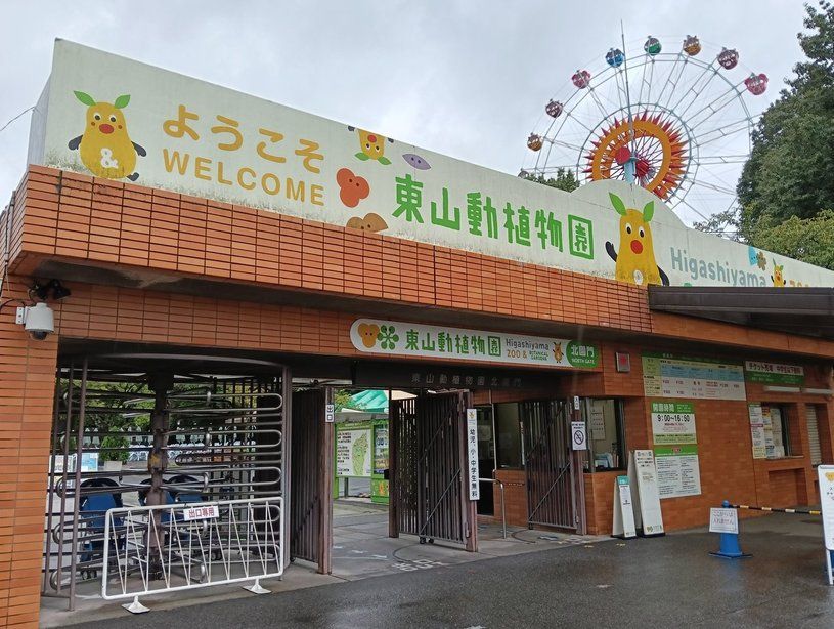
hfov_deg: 65.2
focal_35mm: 27
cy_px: 314
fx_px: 652
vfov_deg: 51.5
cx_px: 417
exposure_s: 1/130
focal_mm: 3.98
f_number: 1.8
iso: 50
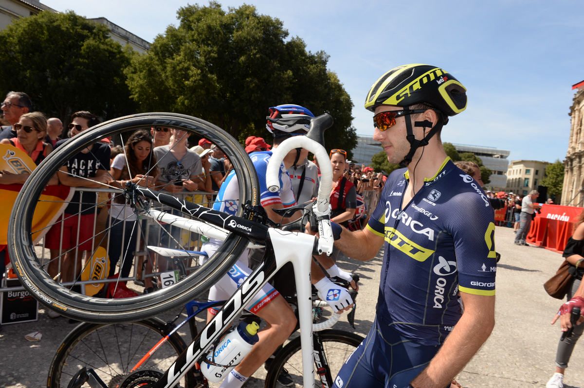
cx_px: 292
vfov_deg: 53.1
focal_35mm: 24
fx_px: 389
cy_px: 194
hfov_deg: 73.8
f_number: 10
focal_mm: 24
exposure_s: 1/250
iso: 200
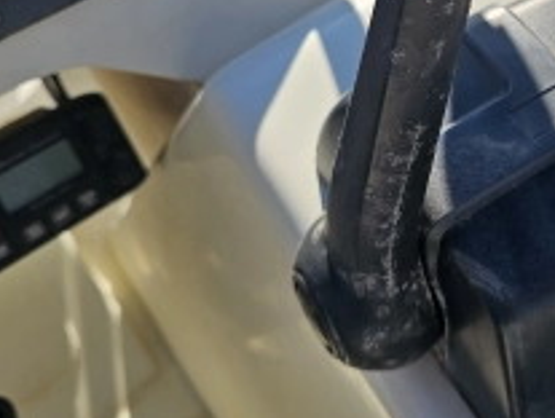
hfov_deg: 30.5
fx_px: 980
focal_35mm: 61
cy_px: 23
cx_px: 477
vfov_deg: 23.3
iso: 10
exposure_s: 1/750
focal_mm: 6.3
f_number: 1.7
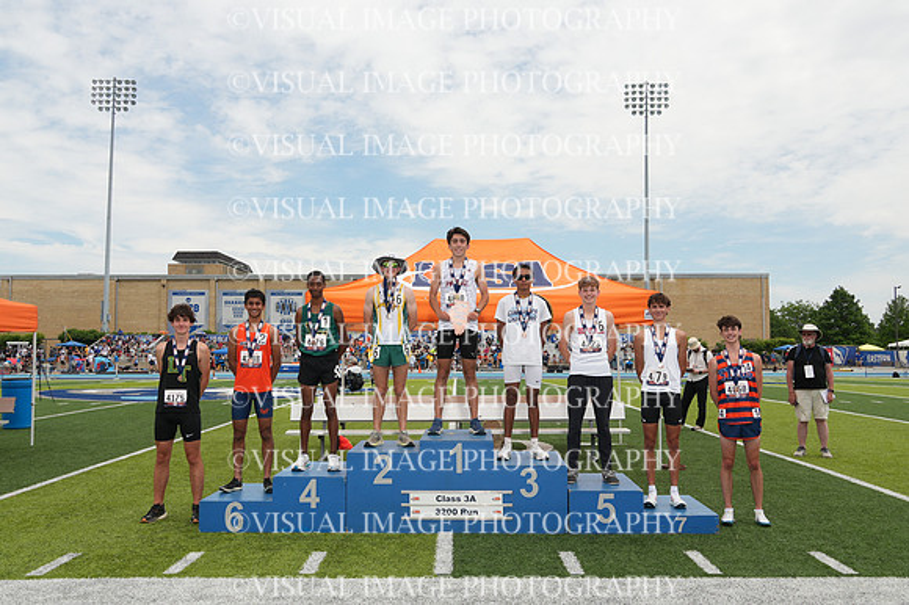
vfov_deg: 39.9
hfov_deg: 57.3
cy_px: 302
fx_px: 833
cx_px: 454
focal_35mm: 33
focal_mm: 22
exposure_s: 1/160
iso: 100
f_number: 10
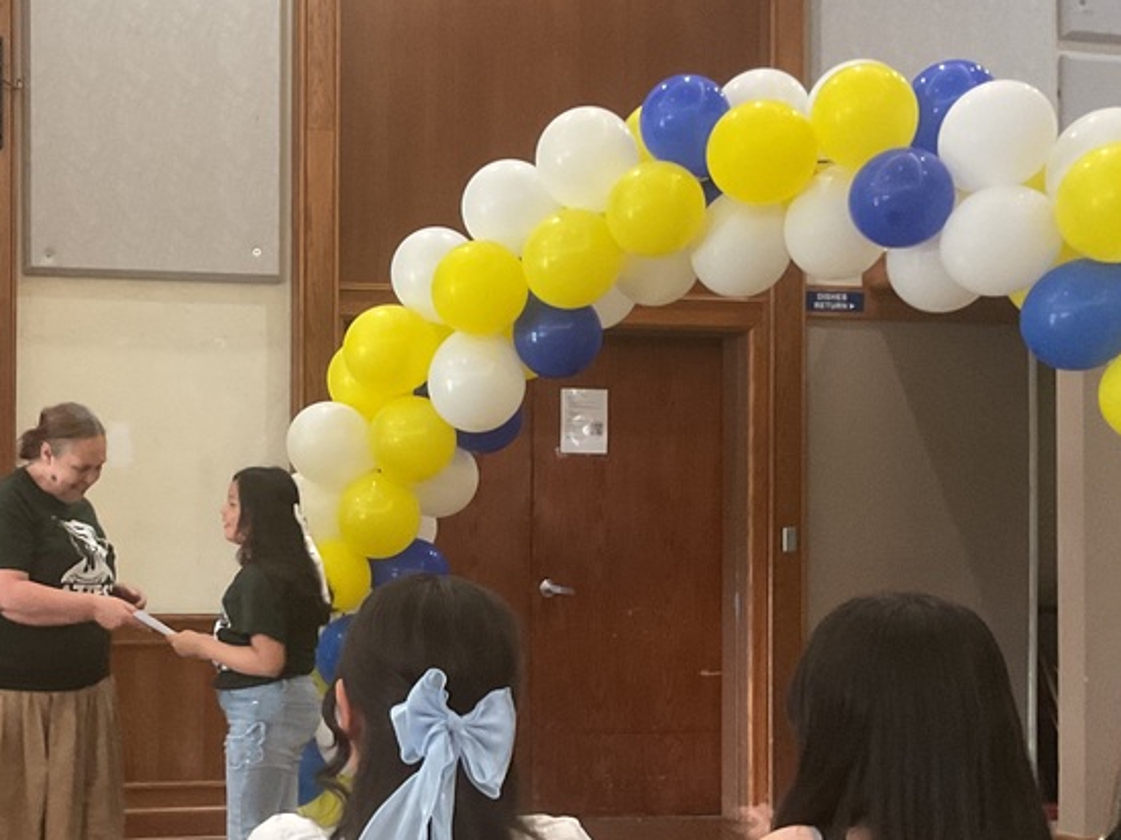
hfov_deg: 34.3
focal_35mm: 54
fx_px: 1748
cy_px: 532
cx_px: 194
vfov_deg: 26.9
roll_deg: +0.2
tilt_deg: -0.5
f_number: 1.8
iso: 250
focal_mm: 3
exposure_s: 1/30
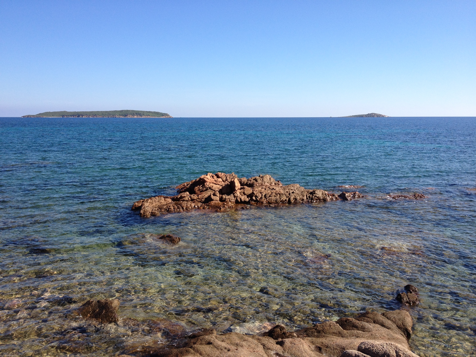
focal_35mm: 35
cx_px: 238
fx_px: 481
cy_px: 178
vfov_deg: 40.7
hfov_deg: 52.6
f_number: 2.4
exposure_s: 1/1255
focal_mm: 4.28
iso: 64
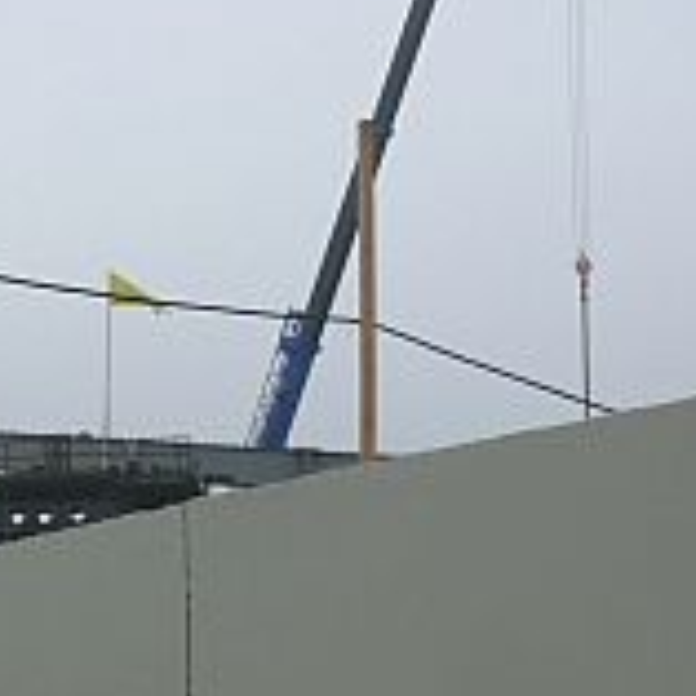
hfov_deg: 17.9
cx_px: -270
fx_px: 2025
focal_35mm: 89
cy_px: 705
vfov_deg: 18.9
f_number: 5.6
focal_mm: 7.4
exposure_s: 1/200
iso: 100
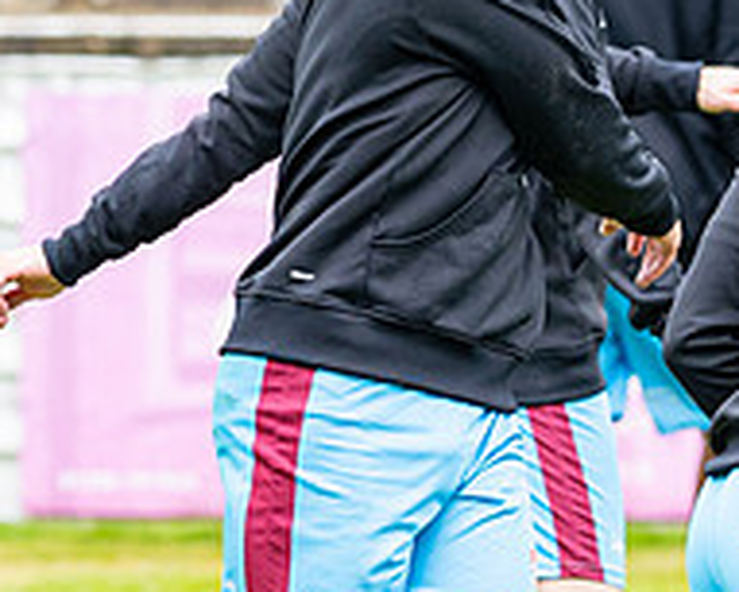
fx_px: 16062
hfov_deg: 2.6
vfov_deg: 2.1
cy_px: 541
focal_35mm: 734
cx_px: 866
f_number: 2.5
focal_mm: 135
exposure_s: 1/2000
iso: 800
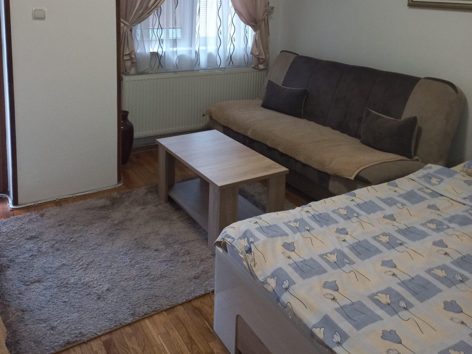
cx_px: 234
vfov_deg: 39.7
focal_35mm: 34
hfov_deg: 54.0
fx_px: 464
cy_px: 60
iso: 320
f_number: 1.8
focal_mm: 4.6
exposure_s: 1/33.3
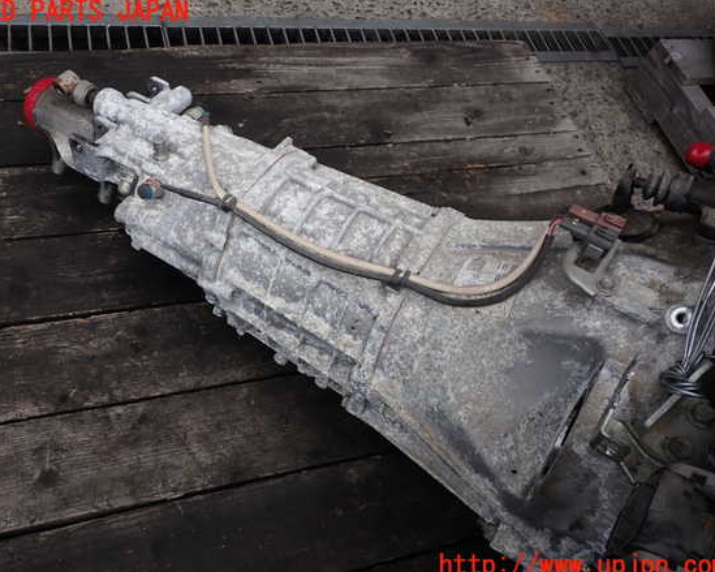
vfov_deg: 45.8
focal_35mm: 32
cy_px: 289
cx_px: 343
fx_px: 677
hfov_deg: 55.7
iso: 100
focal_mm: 5.4
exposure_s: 1/800
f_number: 3.2
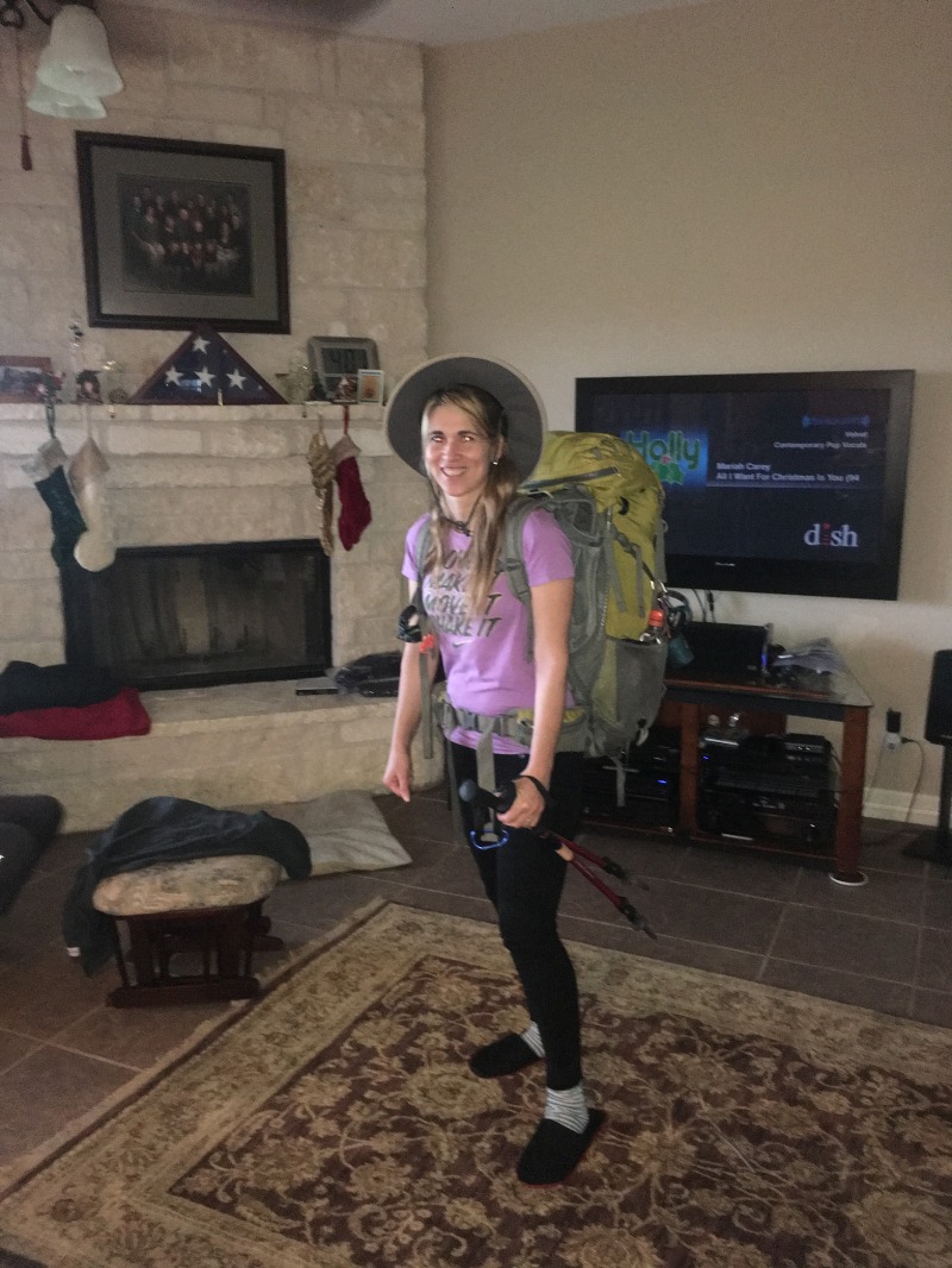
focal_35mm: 29
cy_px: 634
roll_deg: +0.4
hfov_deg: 48.2
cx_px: 476
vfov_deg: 61.6
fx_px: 1063
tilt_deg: -10.8
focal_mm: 4.15
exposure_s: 1/16
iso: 320
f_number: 2.2
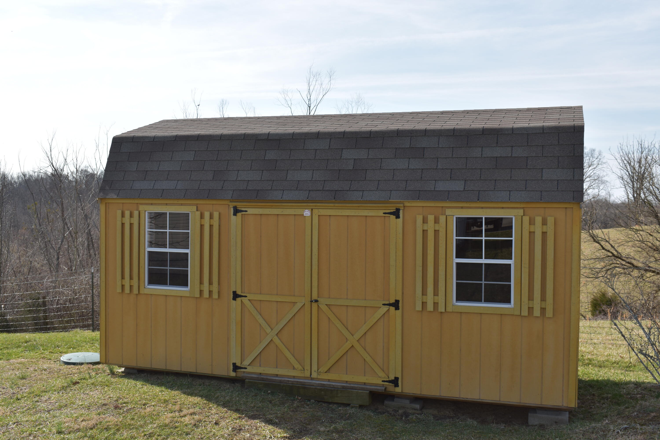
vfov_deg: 35.5
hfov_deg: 51.3
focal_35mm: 38
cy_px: 220
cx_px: 330
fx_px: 687
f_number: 9
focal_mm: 25
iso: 100
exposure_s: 1/200
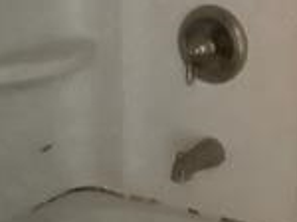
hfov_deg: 17.1
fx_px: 951
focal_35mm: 111
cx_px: 345
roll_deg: -0.9
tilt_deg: -9.1
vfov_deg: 13.1
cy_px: -20
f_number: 1.6
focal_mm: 4.2
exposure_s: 1/15
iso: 1000
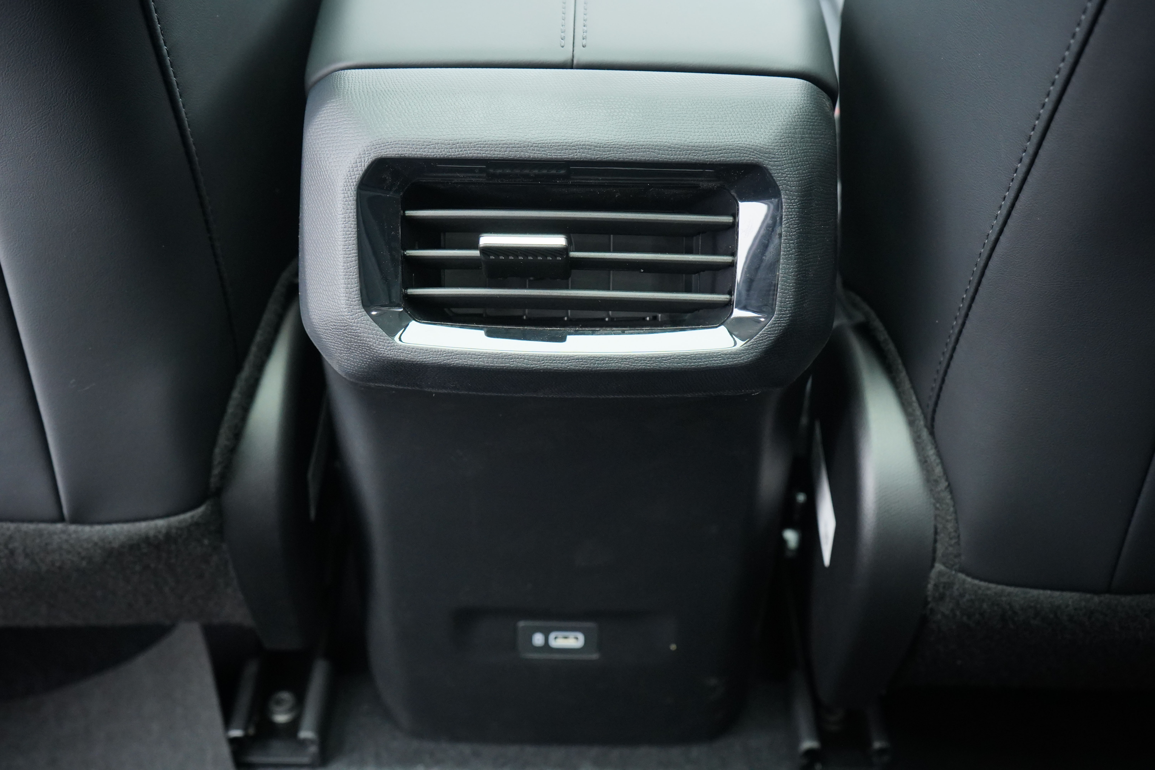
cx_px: 578
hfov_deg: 46.4
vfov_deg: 31.9
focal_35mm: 42
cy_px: 385
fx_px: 1347
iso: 2500
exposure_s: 1/13
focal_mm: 42
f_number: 5.6
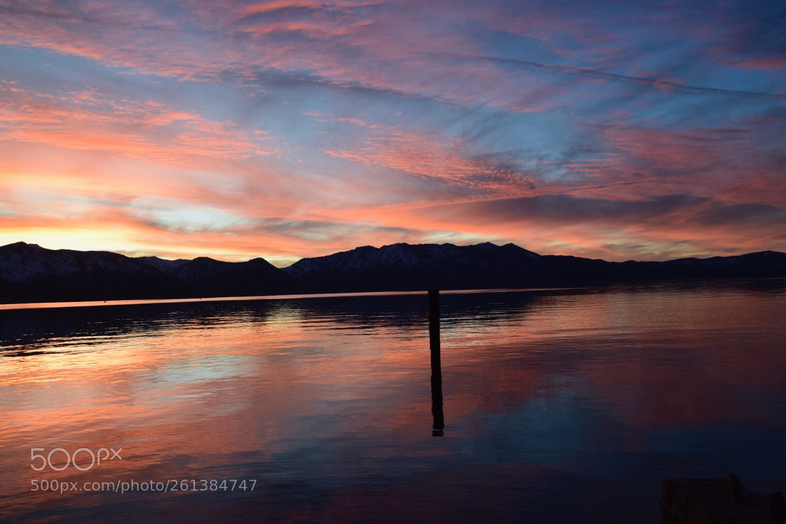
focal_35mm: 33
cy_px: 262
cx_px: 393
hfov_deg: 57.2
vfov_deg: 40.0
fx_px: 721
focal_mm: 22
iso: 400
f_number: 8
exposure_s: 1/80
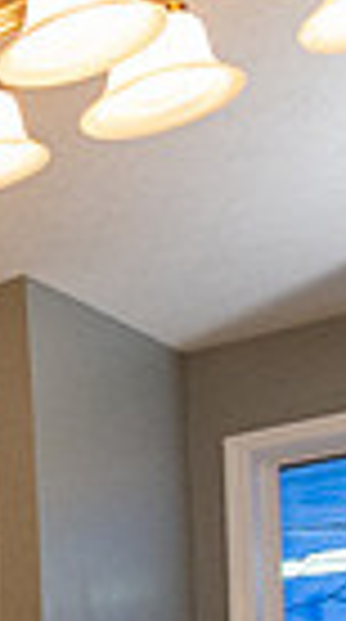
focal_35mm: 75
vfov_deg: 24.5
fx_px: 1231
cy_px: 817
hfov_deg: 9.6
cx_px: -849
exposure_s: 1/320
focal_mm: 17
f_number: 5.6
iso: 4500
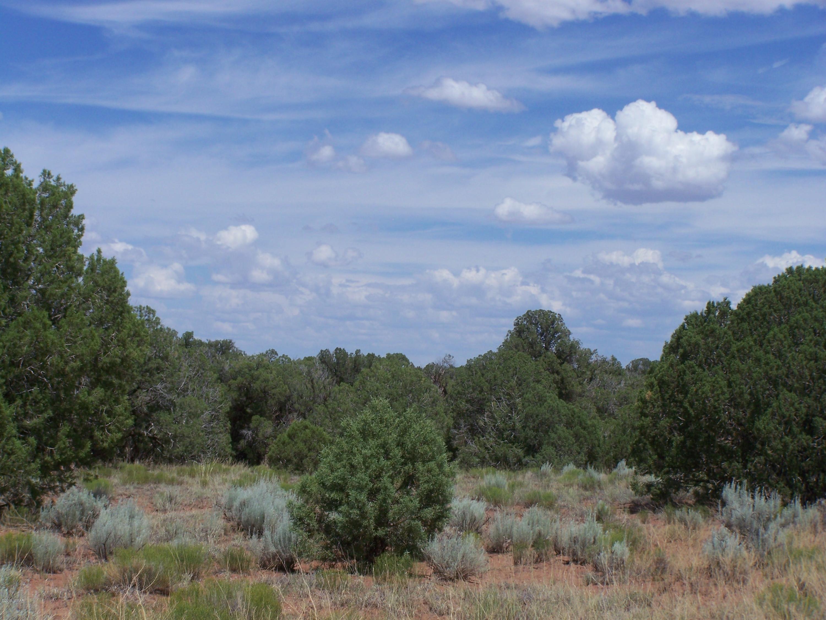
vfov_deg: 18.0
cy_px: 310
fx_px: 1957
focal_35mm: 82
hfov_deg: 23.8
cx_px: 413
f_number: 4.5
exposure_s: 1/800
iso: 64
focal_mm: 13.7
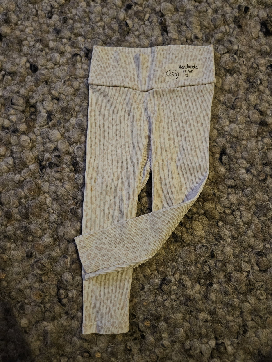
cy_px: 181
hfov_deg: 58.9
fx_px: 241
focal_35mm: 23
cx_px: 136
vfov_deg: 73.9
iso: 640
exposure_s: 1/25
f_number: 1.8
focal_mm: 5.4
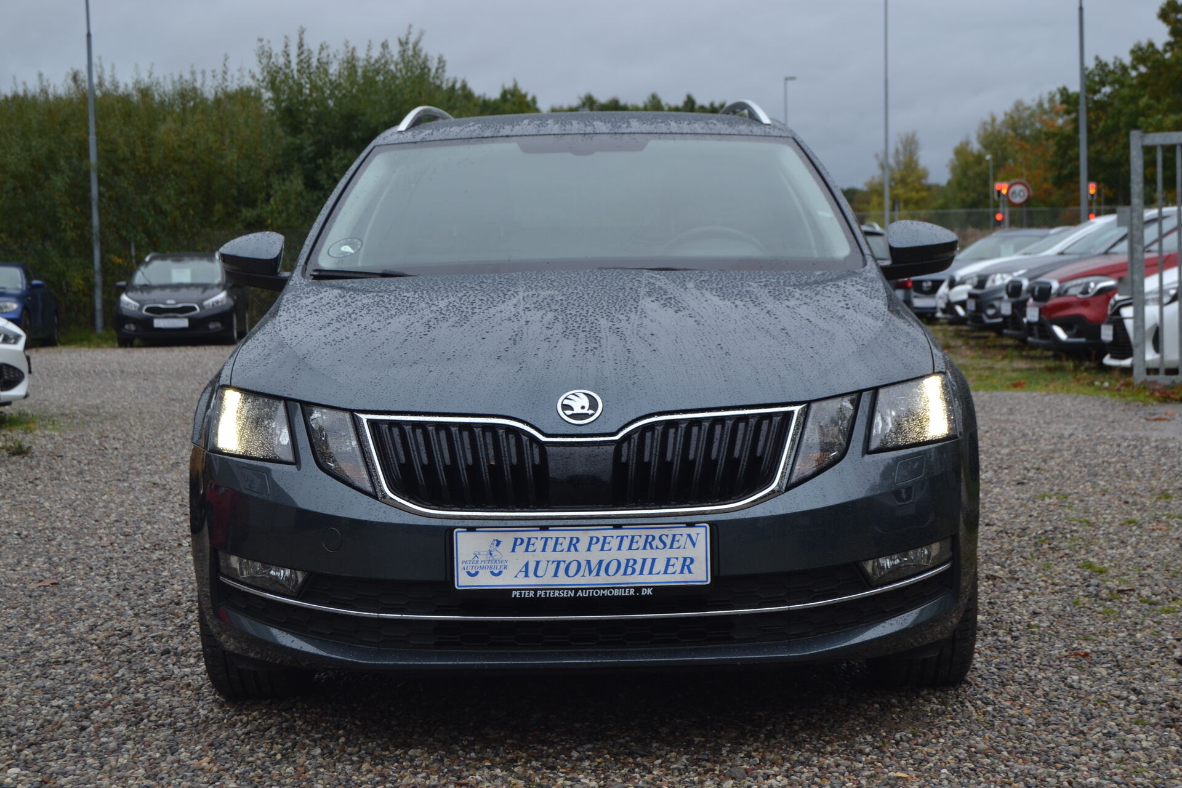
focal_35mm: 60
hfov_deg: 33.4
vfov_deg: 22.6
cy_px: 394
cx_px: 591
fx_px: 1970
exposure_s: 1/200
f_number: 7.1
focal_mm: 40
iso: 100
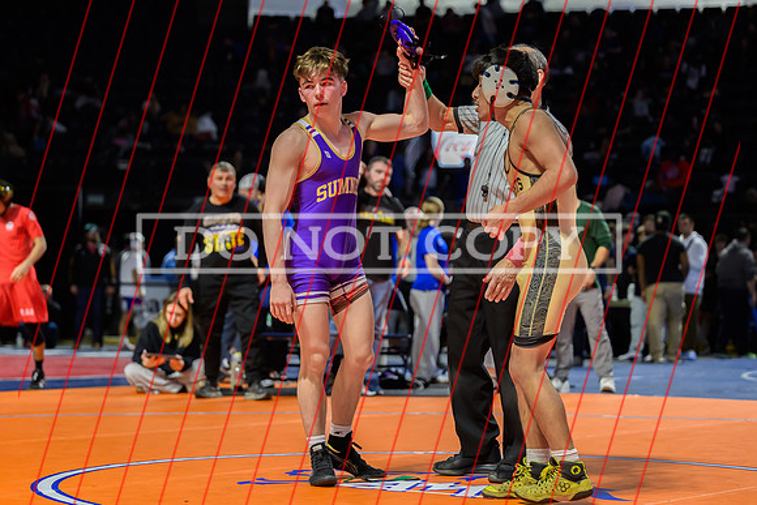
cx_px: 344
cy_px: 216
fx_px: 1965
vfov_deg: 14.6
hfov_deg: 21.8
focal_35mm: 93
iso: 4000
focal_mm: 79
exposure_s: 1/800
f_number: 2.8
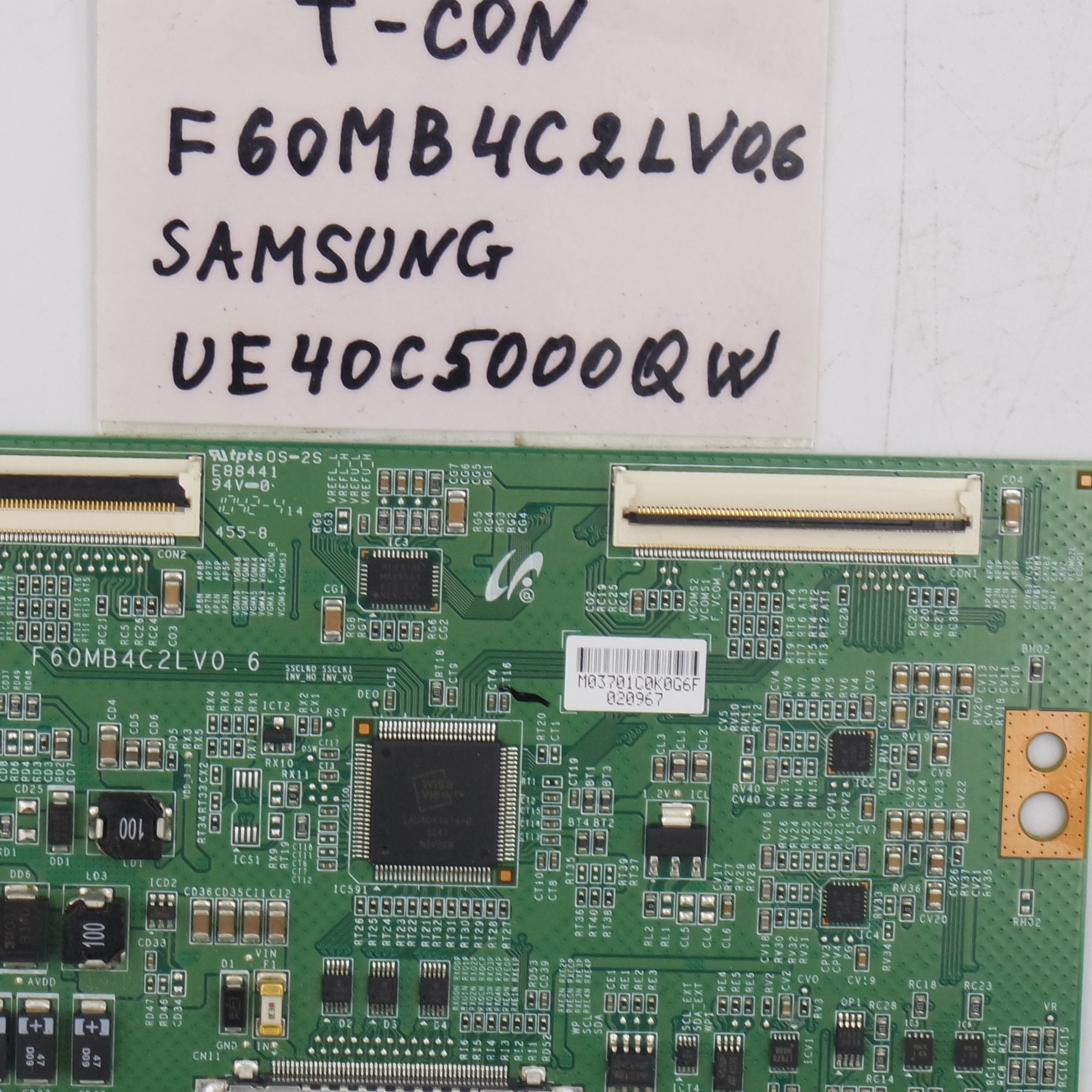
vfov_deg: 12.5
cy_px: 518
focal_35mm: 140
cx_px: 480
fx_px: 4997
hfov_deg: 12.5
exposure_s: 1/125
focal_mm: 27
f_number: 5.6
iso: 200
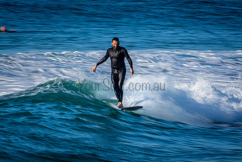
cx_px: 121
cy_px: 81
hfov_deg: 2.7
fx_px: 5043
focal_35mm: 750
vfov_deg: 1.8
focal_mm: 500
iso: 100
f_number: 32
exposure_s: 1/20
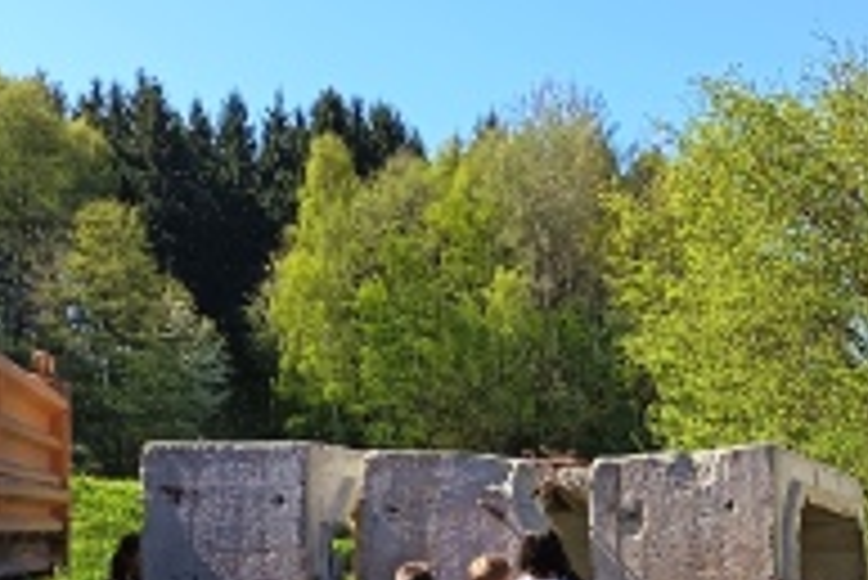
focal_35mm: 62
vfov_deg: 20.4
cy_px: 719
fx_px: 1496
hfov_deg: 31.2
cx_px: 738
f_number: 1.75
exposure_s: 1/290
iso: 100
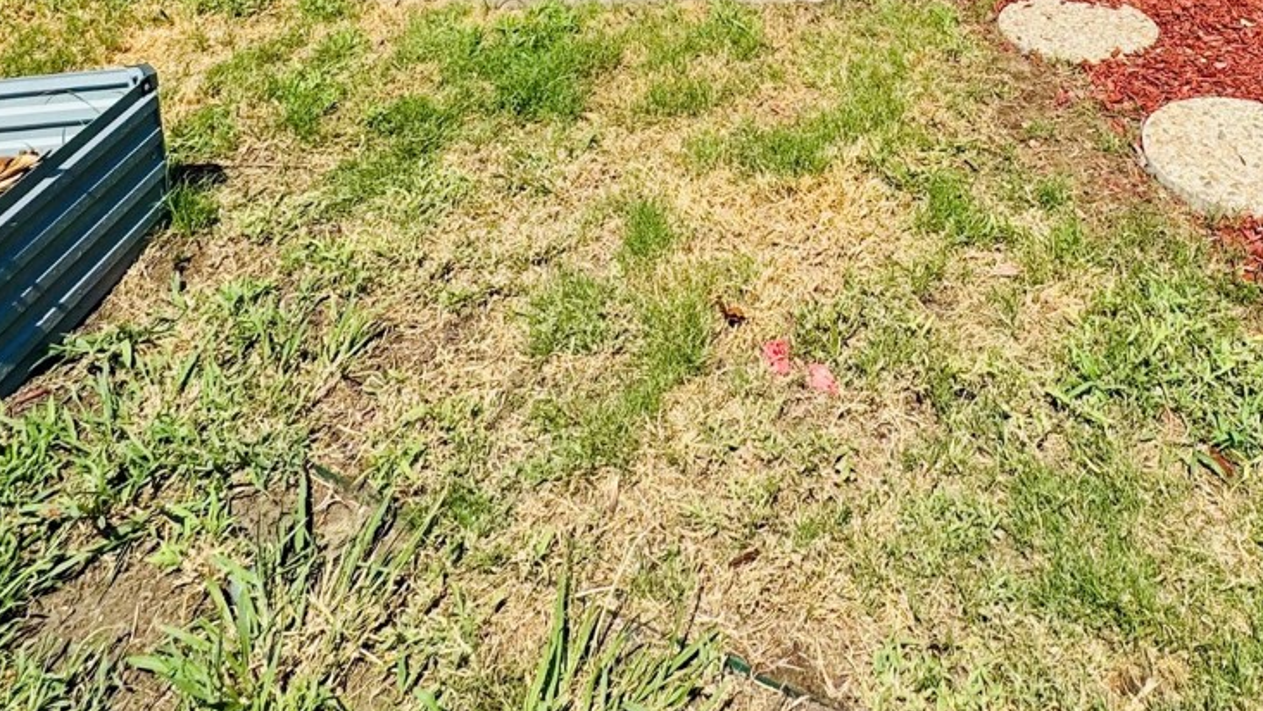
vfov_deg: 26.0
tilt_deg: -0.8
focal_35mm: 32
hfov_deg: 59.3
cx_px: 861
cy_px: -378
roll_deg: -2.4
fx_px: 1072
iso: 40
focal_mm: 2.22
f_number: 2.2
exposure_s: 1/2415
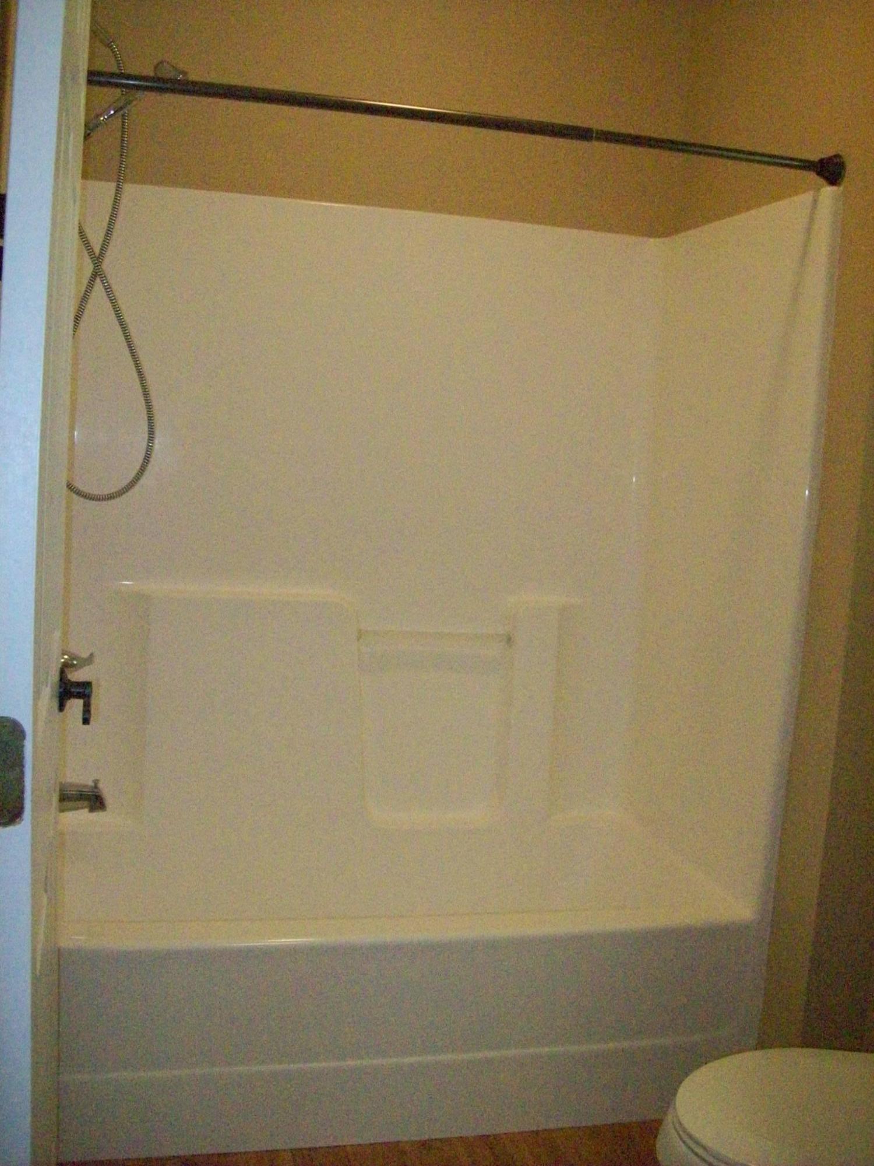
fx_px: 1212
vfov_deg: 51.4
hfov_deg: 39.7
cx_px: 437
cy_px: 583
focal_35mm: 36
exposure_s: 1/128
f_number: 2.7
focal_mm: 6
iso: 800
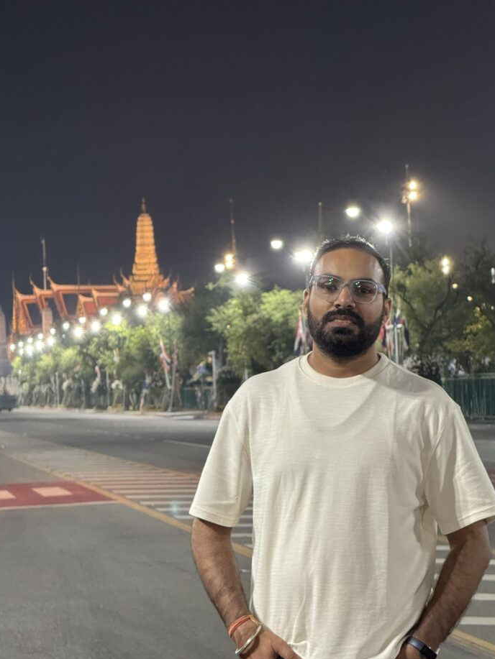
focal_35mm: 134
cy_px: 351
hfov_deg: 11.1
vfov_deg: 14.7
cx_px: 235
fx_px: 2554
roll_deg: +1.3
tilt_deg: +1.0
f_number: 2.8
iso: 640
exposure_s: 1/50
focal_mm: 15.66
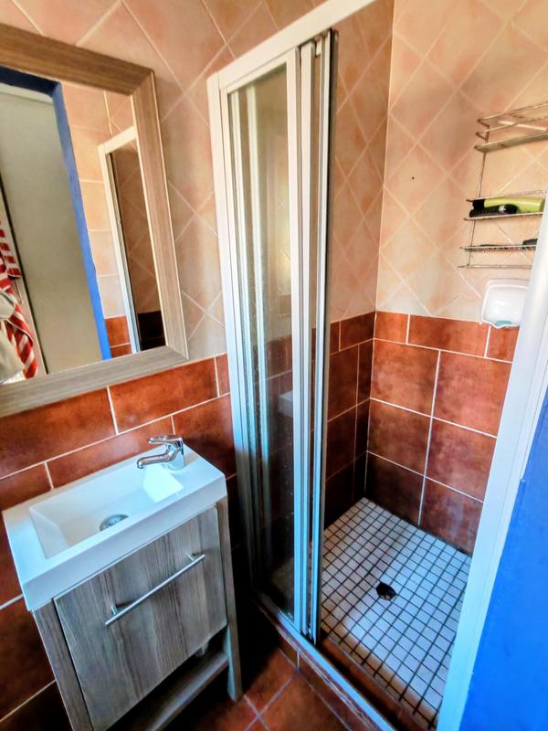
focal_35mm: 16
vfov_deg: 94.5
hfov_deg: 78.1
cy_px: 366
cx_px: 274
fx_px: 338
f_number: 2.2
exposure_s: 1/20
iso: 200
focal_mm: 1.96
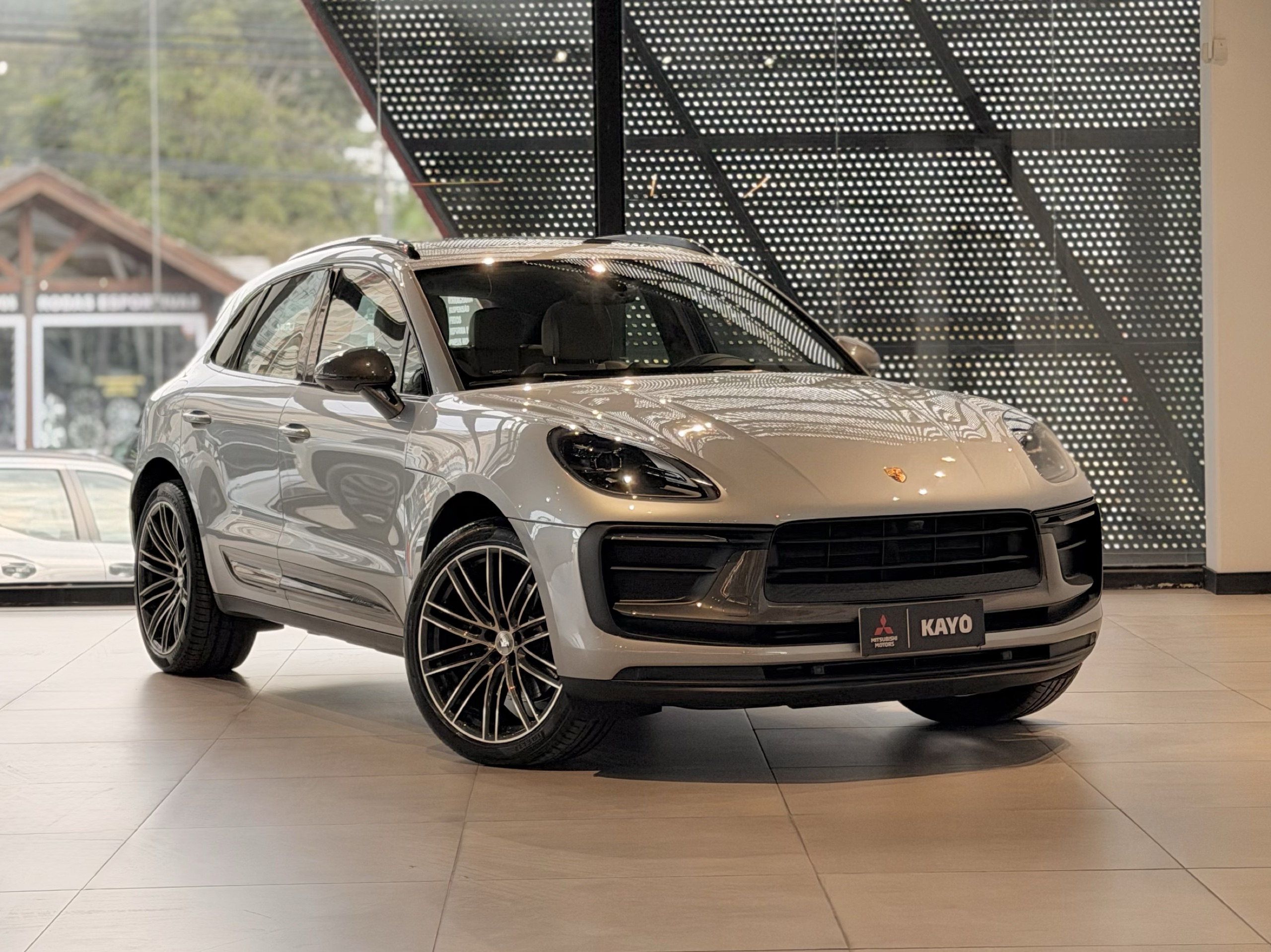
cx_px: 636
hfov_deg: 39.7
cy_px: 476
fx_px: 1762
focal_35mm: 48
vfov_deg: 30.3
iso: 200
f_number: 1.78
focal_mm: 6.76
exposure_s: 1/120
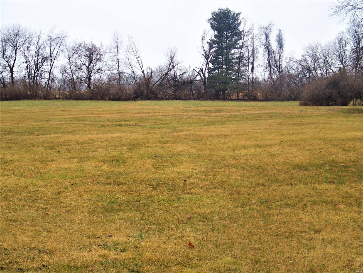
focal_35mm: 76
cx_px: 182
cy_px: 136
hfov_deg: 25.7
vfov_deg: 19.4
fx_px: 797
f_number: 2.8
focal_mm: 16.1
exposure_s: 1/125
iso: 200
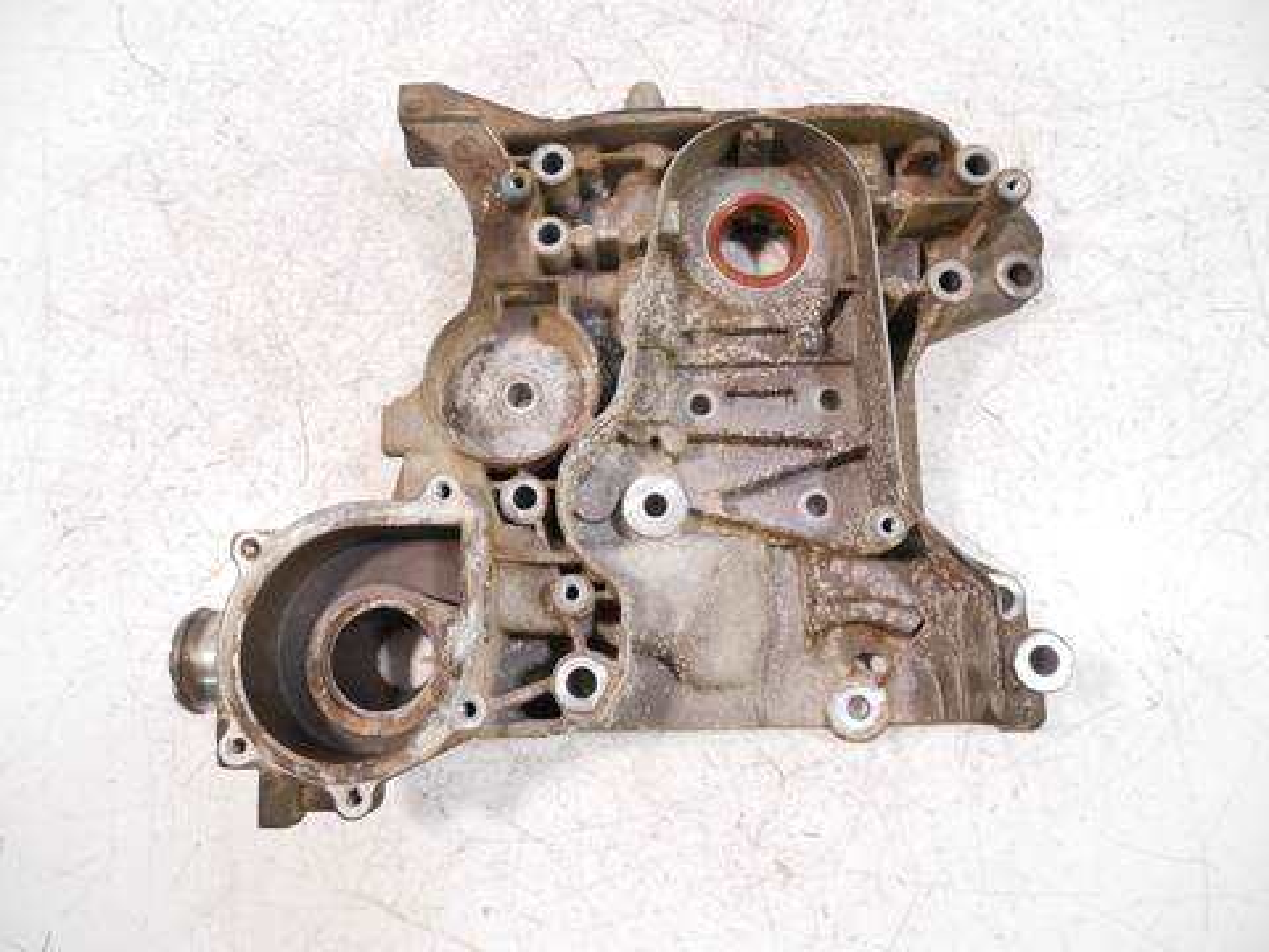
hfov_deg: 71.6
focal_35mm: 24
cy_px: 476
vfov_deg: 56.8
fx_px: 880
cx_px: 634
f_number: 3.5
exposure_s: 1/60
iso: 1000
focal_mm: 12
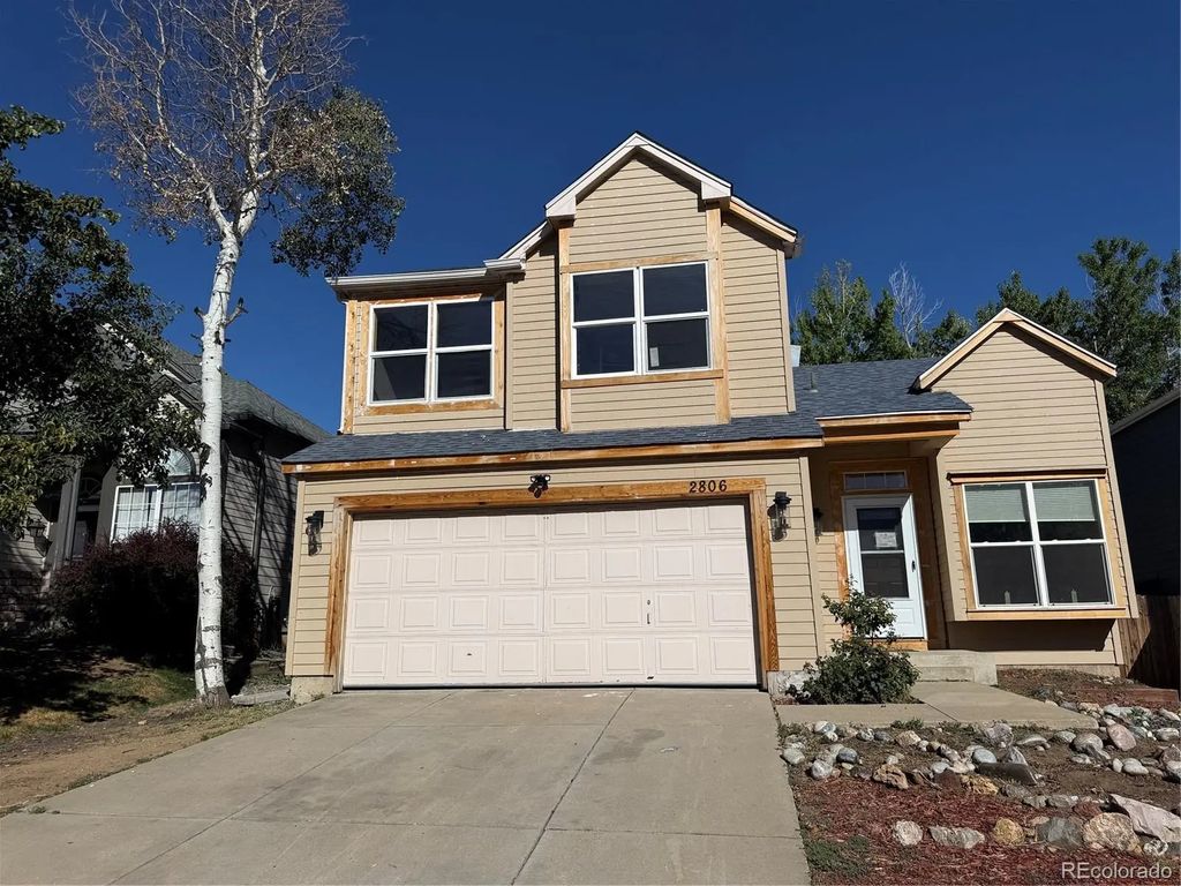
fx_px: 819
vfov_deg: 56.8
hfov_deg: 71.6
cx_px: 590
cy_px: 443
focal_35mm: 24
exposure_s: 1/11905
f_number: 1.78
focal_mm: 6.76
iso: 80
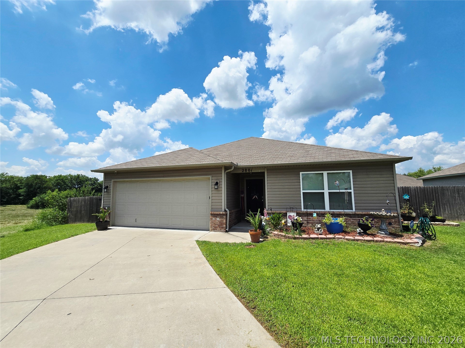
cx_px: 232
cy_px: 174
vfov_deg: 89.9
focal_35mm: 13
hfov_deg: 106.2
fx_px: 175
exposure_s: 1/5000
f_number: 2.2
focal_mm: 2.2
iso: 50
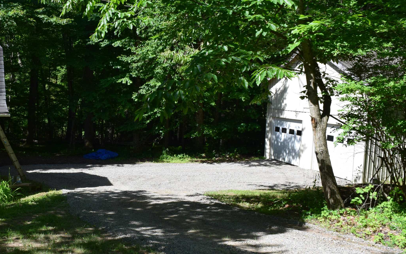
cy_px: 128
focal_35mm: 41
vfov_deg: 31.3
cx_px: 127
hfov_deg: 47.2
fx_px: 454
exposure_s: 1/320
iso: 400
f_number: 10
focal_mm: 18
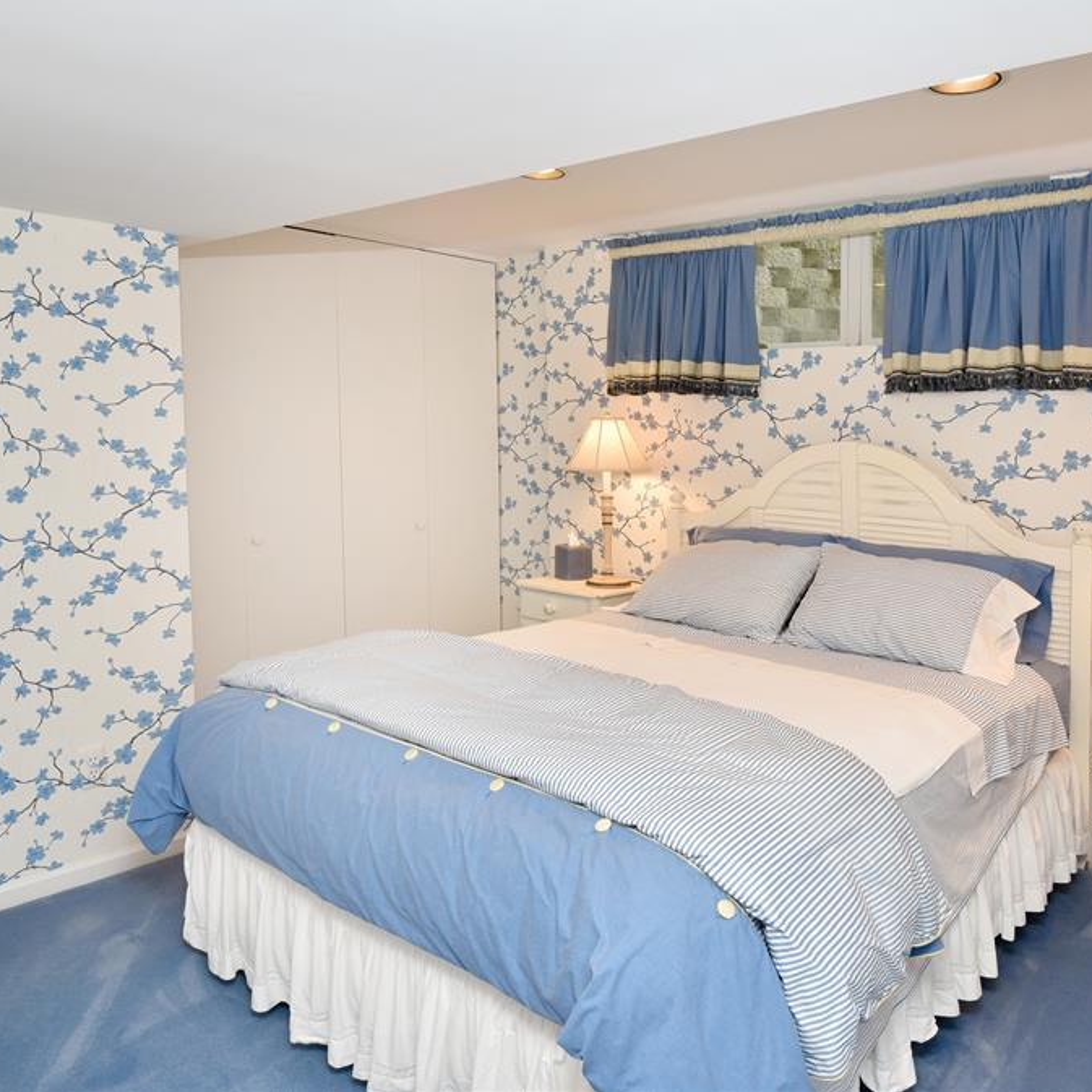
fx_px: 785
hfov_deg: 68.3
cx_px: 698
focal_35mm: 22
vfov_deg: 69.6
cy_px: 540
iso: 720
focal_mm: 17
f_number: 9
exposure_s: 1/60
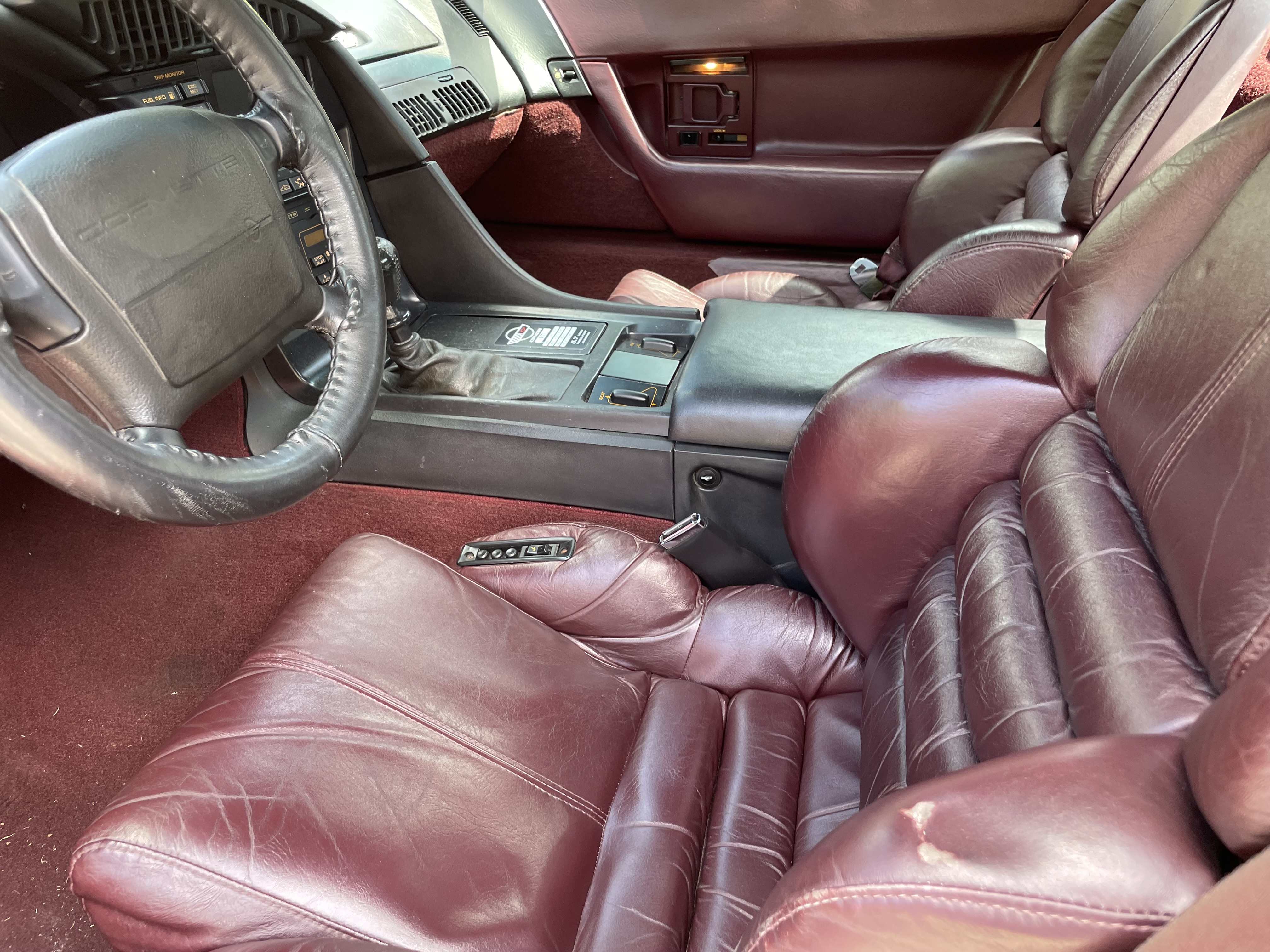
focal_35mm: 26
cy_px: 476
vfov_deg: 53.1
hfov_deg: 67.3
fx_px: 954
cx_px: 635
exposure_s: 1/121
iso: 100
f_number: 1.6
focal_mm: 4.2
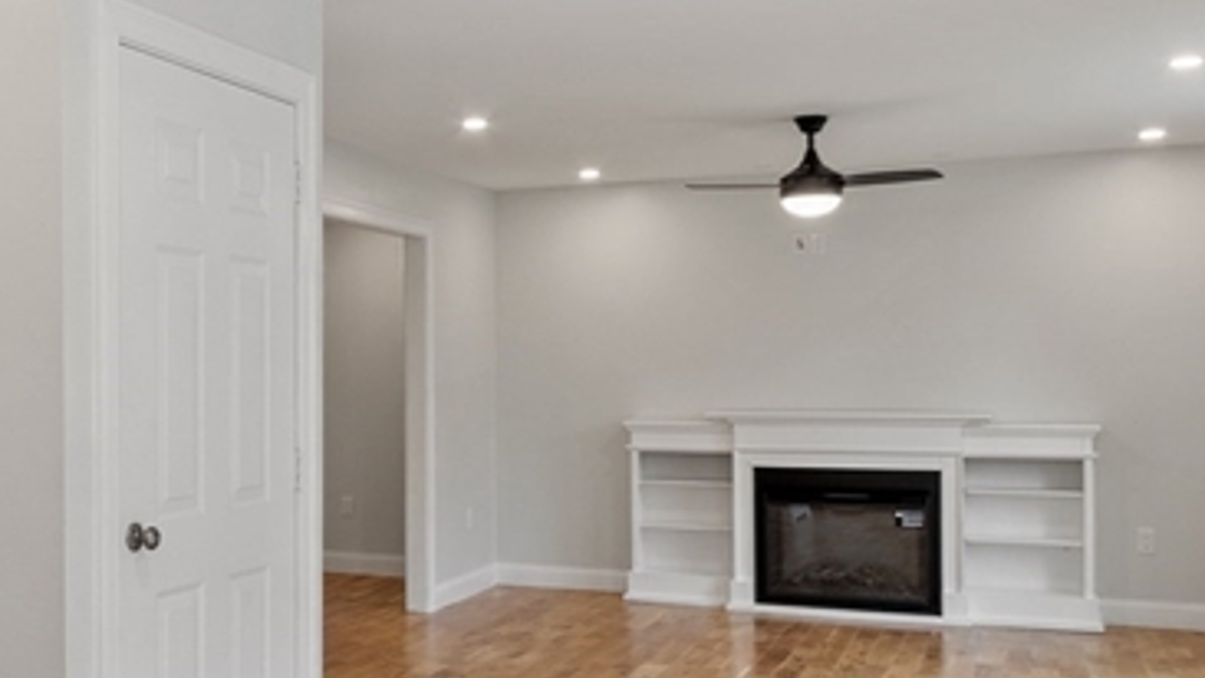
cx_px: 207
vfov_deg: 27.1
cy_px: 367
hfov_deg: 43.7
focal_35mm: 44
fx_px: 1406
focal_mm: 10
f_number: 7.1
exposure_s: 1/4
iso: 400
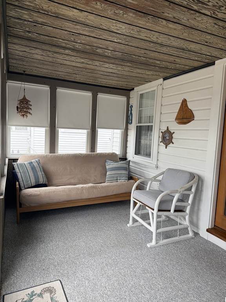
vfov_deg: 71.6
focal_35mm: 24
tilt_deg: -4.7
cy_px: 151
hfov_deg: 56.8
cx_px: 113
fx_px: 209
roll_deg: -3.1
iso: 100
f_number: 1.78
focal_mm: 6.76
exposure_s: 1/257
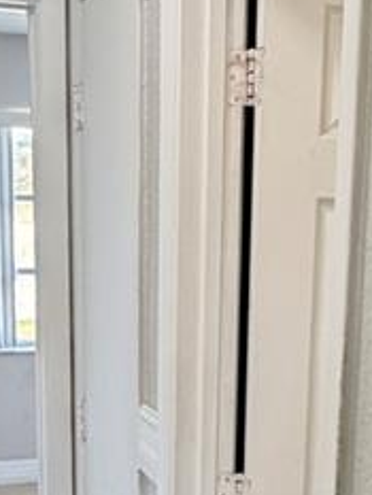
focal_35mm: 72
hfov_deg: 20.4
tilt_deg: -13.5
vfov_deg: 26.0
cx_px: 217
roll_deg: -1.1
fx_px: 1031
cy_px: 459
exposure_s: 1/120
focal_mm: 2.22
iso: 250
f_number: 2.2
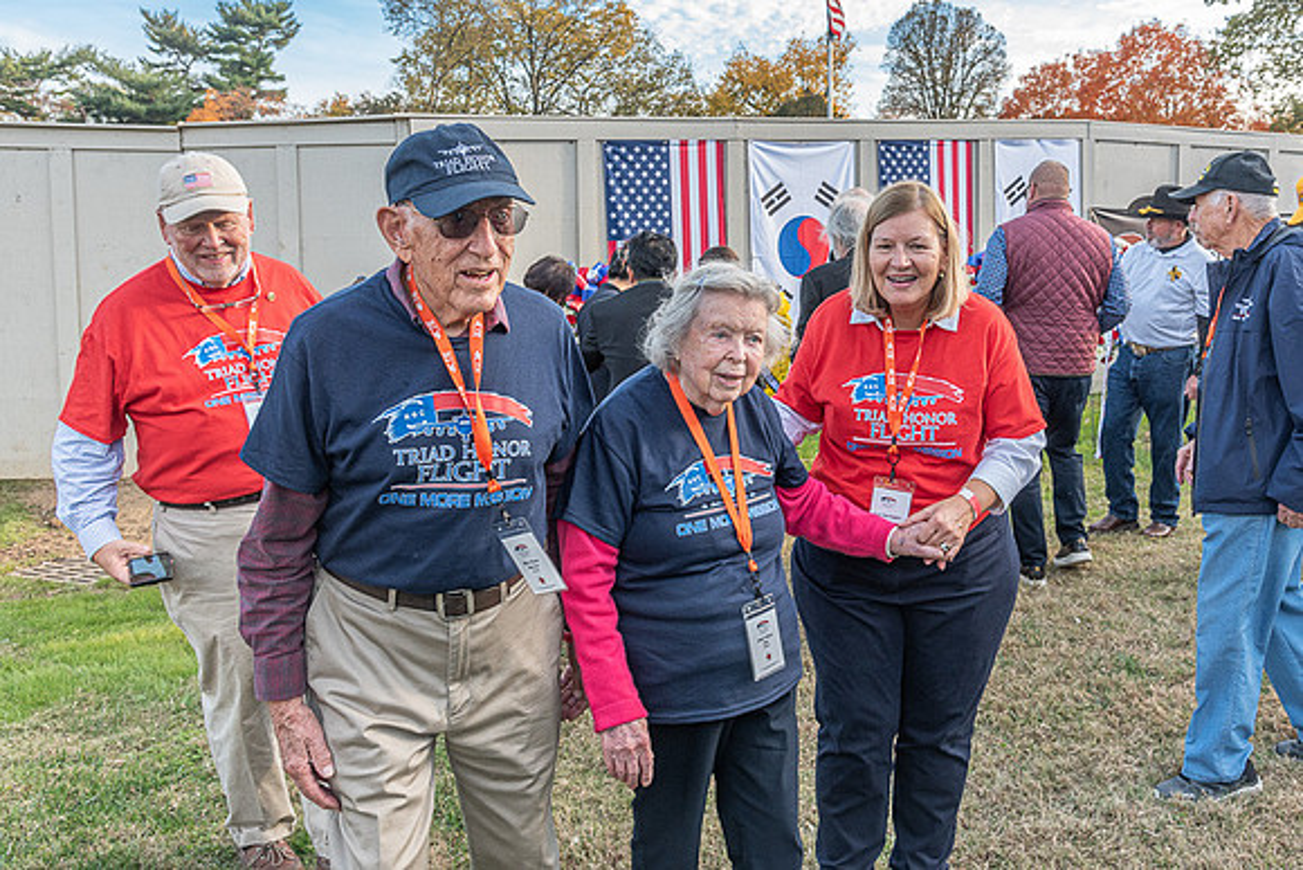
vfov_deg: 40.6
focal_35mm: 32
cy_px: 368
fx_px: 1171
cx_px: 753
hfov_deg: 57.9
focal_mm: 28
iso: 500
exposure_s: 1/200
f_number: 7.1
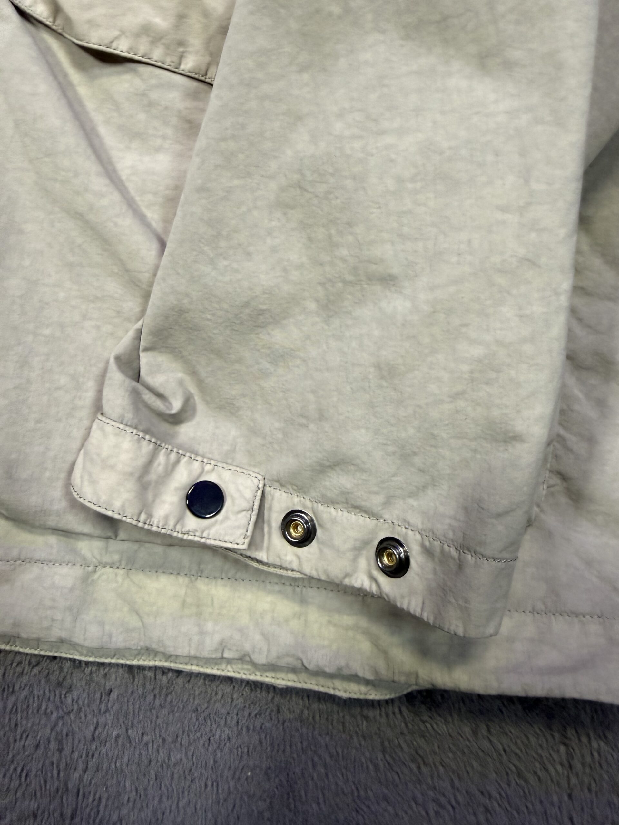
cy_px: 412
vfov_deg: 71.6
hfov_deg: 56.8
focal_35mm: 24
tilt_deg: -86.4
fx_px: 572
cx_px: 310
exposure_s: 1/63
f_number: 2.2
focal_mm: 2.22
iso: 320
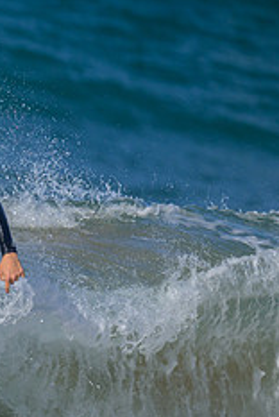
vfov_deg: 0.8
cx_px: -309
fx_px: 31617
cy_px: 316
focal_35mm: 2728
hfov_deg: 0.5
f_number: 6.3
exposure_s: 1/2000
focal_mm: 800
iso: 250
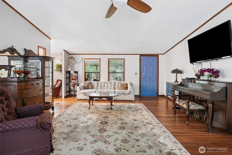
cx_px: 116
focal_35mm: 16
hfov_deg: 96.7
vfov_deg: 73.8
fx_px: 103
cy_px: 78
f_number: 5.6
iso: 250
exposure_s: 1/1.25
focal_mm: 16
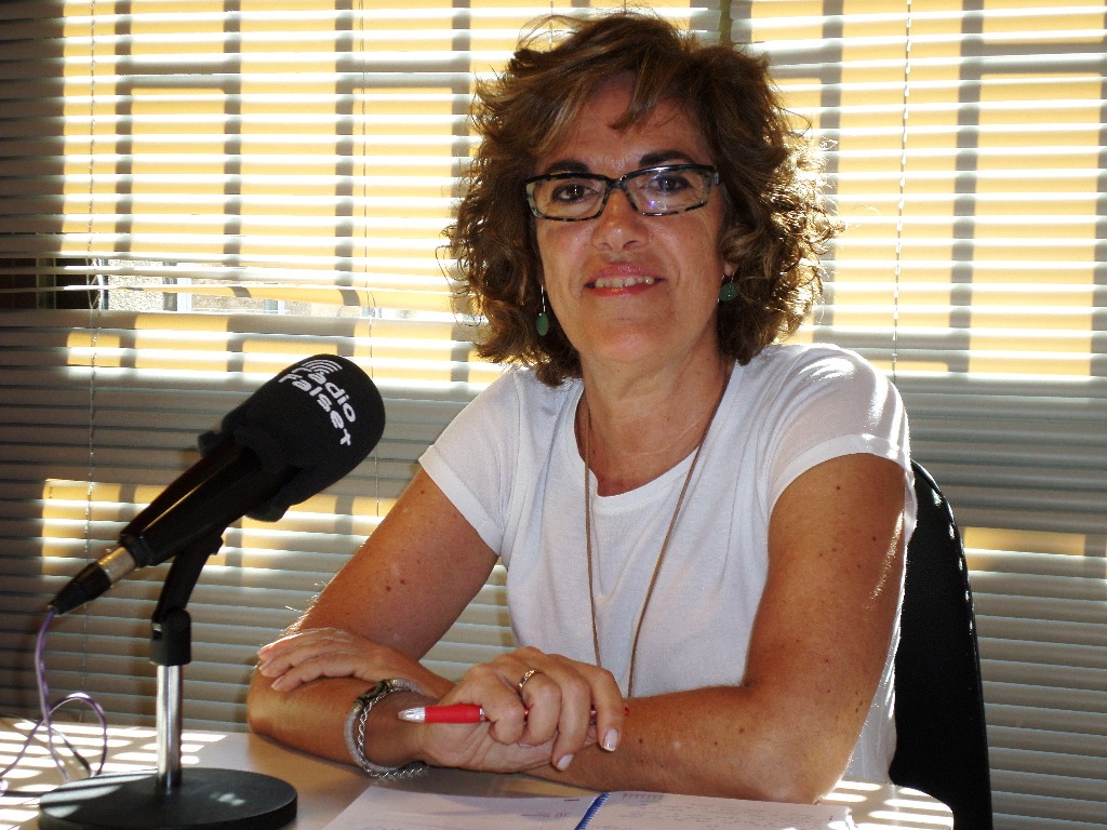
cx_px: 554
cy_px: 415
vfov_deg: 21.9
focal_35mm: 67
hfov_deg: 29.0
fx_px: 2143
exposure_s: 1/45
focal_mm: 12
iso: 120
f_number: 4.1
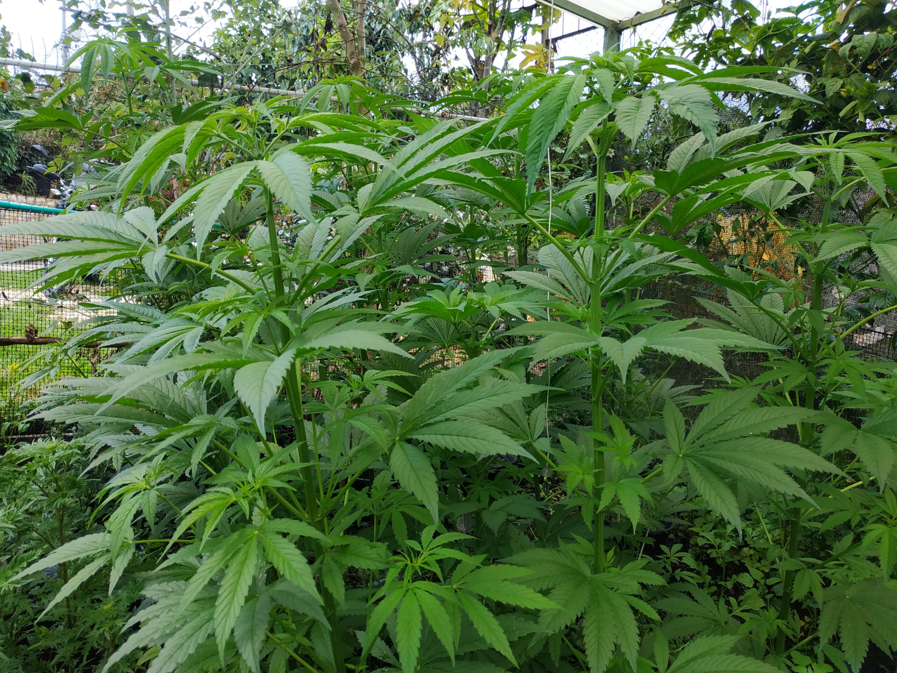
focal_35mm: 24
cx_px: 448
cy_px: 336
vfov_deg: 56.8
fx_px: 622
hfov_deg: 71.6
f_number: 1.9
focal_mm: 3.94
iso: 250
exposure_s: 1/576
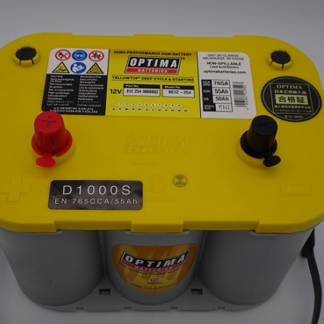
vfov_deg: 33.4
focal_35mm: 51
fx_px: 540
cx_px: 158
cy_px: 162
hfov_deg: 33.4
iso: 80
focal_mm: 7.3
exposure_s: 1/100
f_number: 4
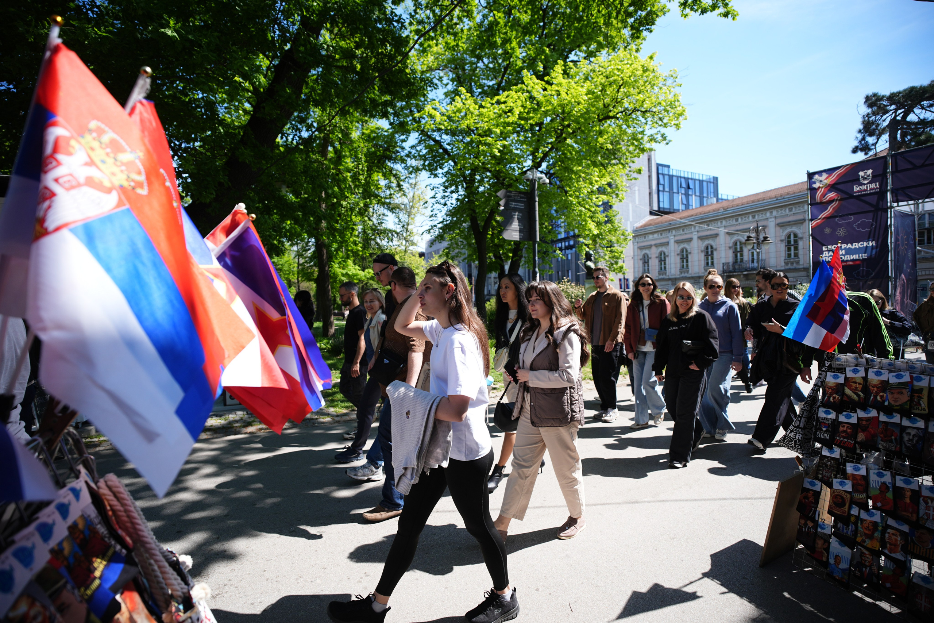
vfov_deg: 73.8
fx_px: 415
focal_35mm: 16
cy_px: 312
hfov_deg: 96.7
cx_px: 467
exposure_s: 1/2500
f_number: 2.8
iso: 320
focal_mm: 16
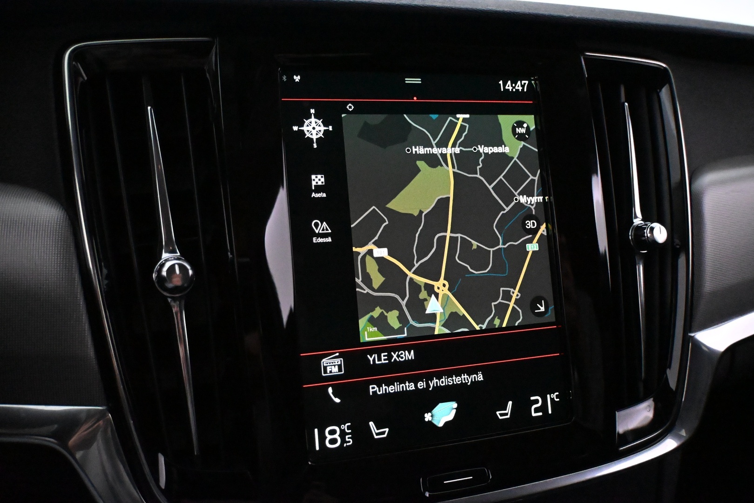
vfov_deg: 44.6
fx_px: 613
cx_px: 377
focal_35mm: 29
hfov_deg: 63.2
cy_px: 252
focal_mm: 19.5
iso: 12800
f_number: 3.8
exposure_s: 1/200
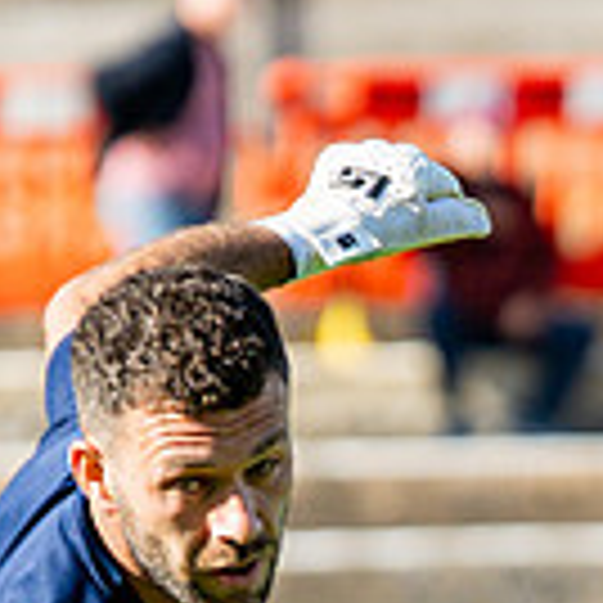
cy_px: 1490
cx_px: 786
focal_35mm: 837
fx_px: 16496
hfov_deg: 2.1
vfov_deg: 2.1
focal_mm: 85
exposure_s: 1/3200
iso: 100
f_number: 1.6
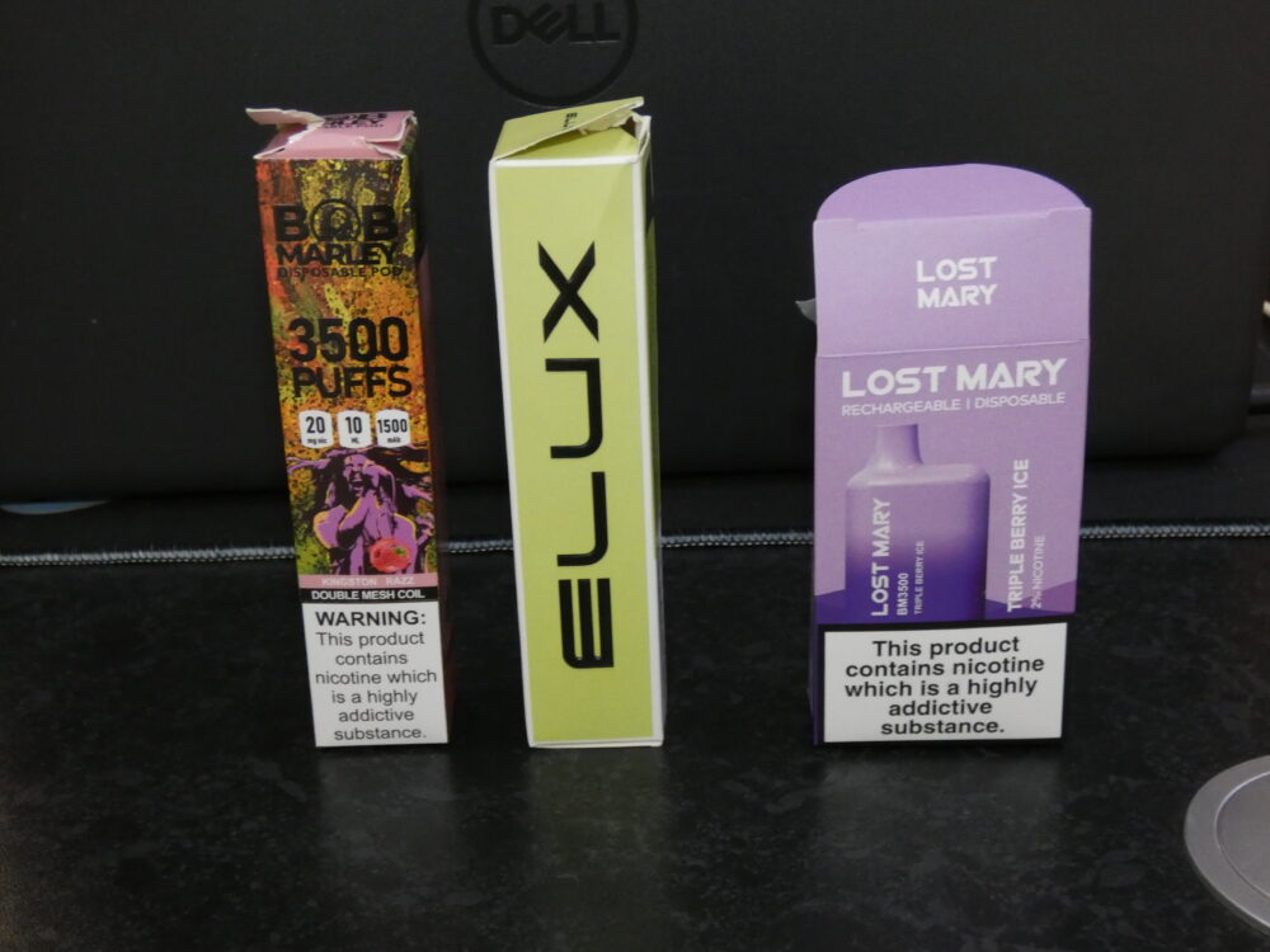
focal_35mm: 48
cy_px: 476
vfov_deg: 30.3
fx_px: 1761
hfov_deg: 39.7
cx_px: 635
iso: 800
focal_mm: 8.6
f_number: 3.8
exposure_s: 1/60
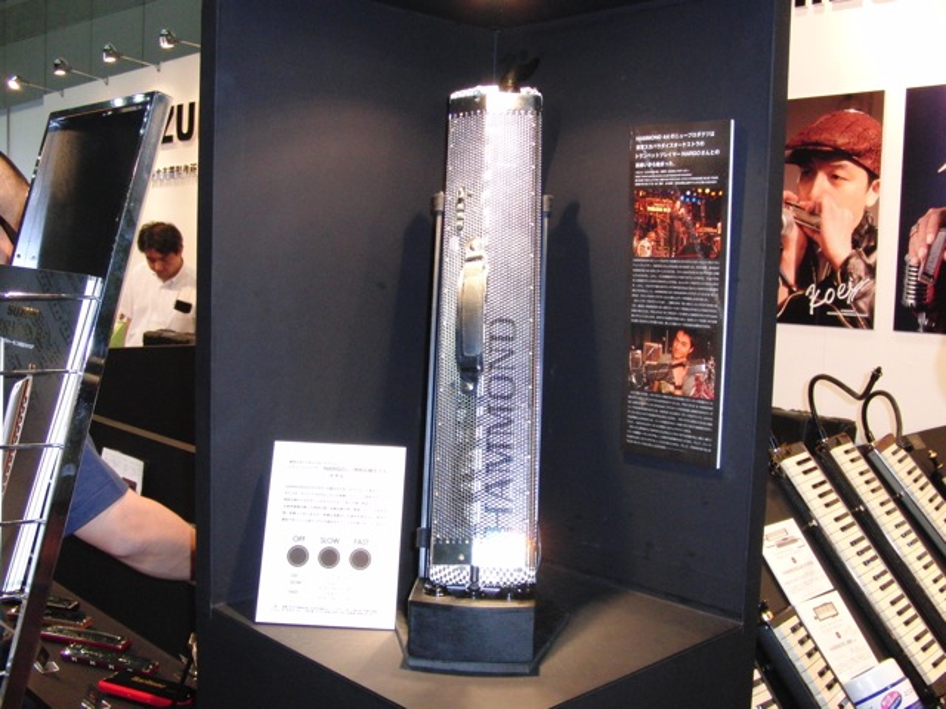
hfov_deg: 50.1
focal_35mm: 37
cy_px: 354
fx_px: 1011
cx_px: 473
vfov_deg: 38.7
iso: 400
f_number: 3.6
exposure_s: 1/60
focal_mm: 6.42
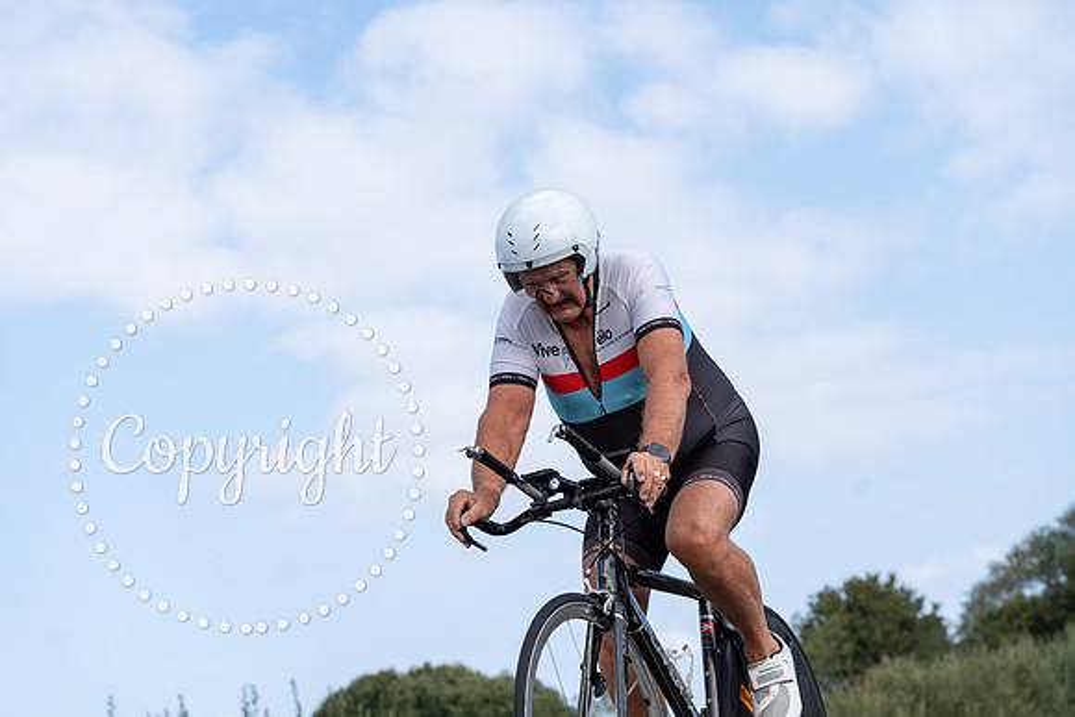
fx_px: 2091
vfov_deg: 19.5
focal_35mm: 70
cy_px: 358
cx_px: 538
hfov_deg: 28.8
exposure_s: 1/800
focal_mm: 70
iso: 125
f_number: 5
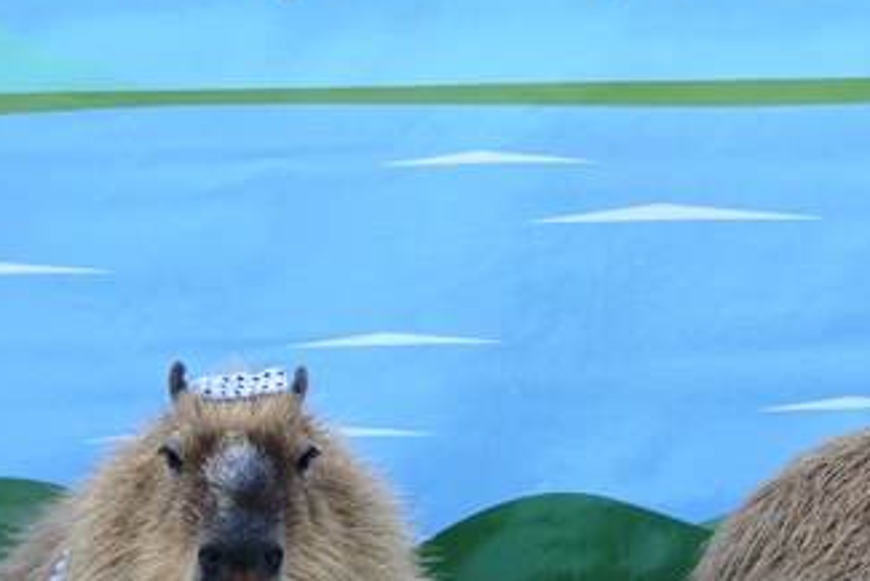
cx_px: 600
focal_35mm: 202
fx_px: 4884
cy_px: 431
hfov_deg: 10.2
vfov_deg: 6.8
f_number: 5.6
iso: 160
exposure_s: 1/100
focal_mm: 30
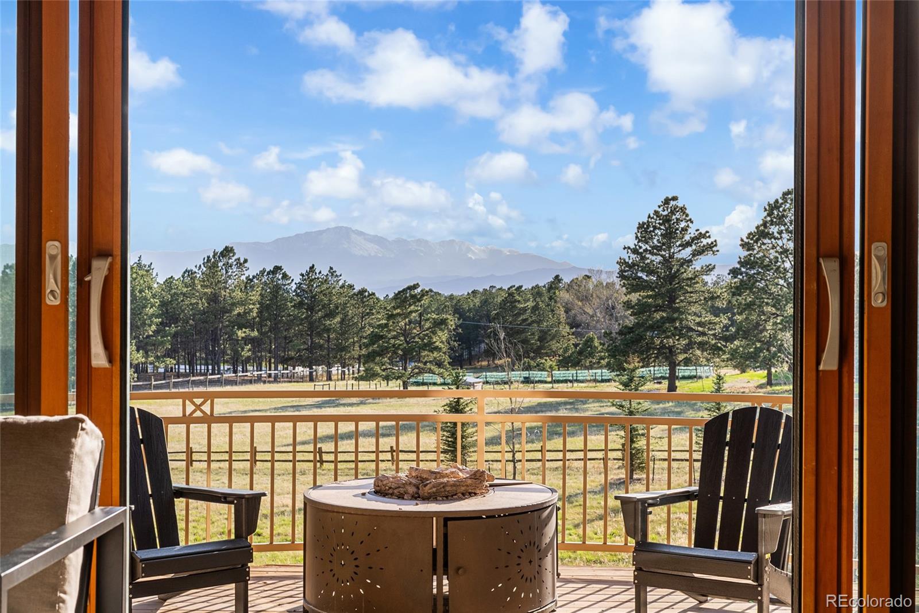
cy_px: 306
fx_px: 1277
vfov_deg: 27.0
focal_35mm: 50
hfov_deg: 39.6
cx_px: 460
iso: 200
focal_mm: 50
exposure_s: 1/80
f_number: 10
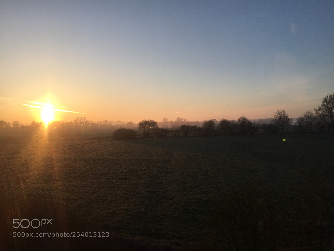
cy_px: 126
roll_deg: +0.8
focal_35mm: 29
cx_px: 167
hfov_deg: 61.7
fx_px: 280
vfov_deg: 48.2
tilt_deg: -0.9
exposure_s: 1/599
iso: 32
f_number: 2.2
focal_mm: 4.15
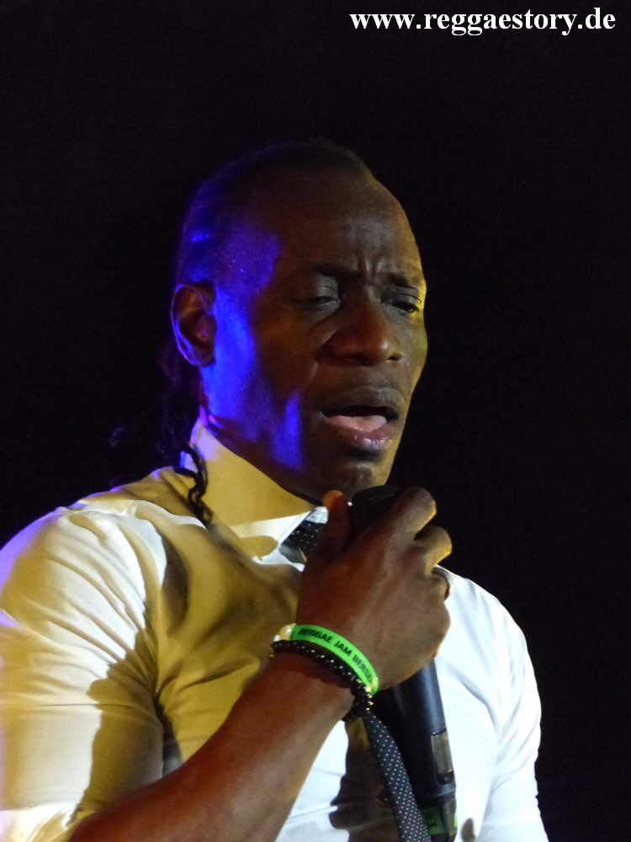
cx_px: 316
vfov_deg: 13.0
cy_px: 421
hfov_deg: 9.8
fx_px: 3694
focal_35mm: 152
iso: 1600
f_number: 2.8
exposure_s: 1/160
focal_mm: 27.4
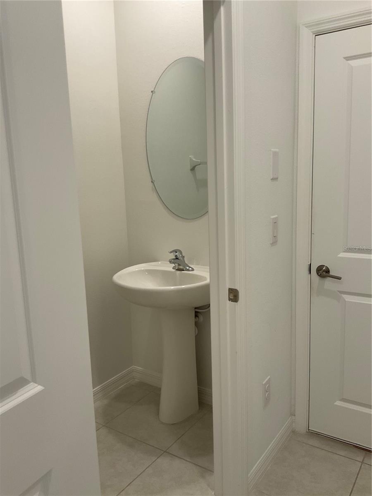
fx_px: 416
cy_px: 248
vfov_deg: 61.7
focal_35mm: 29
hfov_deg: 48.2
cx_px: 186
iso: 40
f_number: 1.8
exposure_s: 1/60
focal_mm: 3
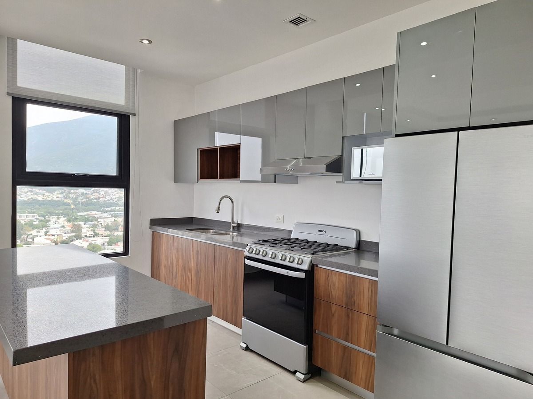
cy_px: 200
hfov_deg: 73.9
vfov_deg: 58.9
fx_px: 354
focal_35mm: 23
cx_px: 266
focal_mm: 5.54
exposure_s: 1/160
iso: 40
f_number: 1.8
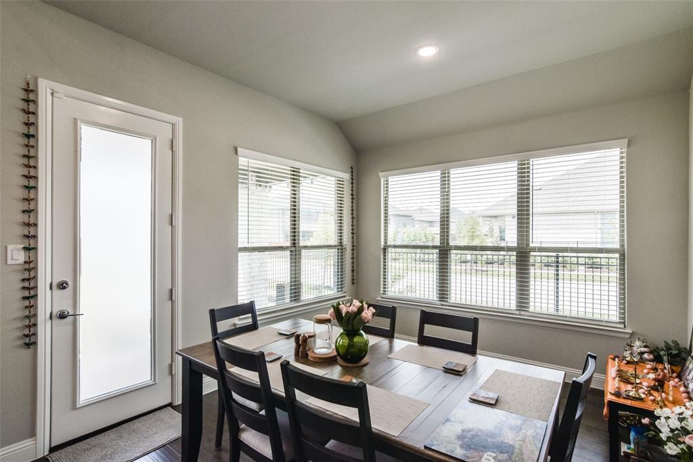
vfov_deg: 72.0
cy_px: 231
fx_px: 318
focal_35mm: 16
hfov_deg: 95.0
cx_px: 346
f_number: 6.3
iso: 160
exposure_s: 1/200
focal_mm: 11
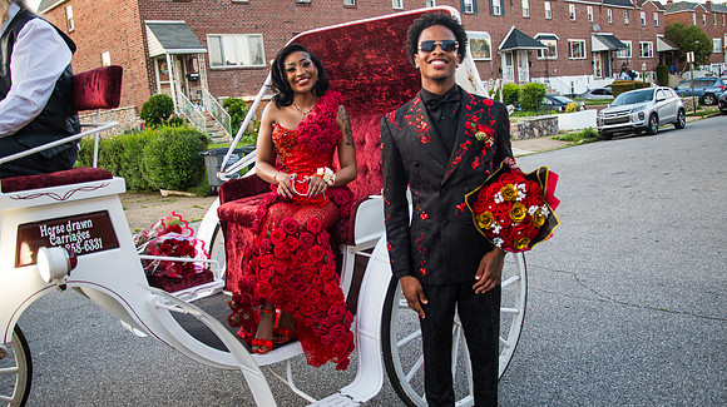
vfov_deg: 36.1
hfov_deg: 60.3
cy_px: 204
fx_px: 626
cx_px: 364
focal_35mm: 32
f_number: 3.7
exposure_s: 1/125
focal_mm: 30
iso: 800
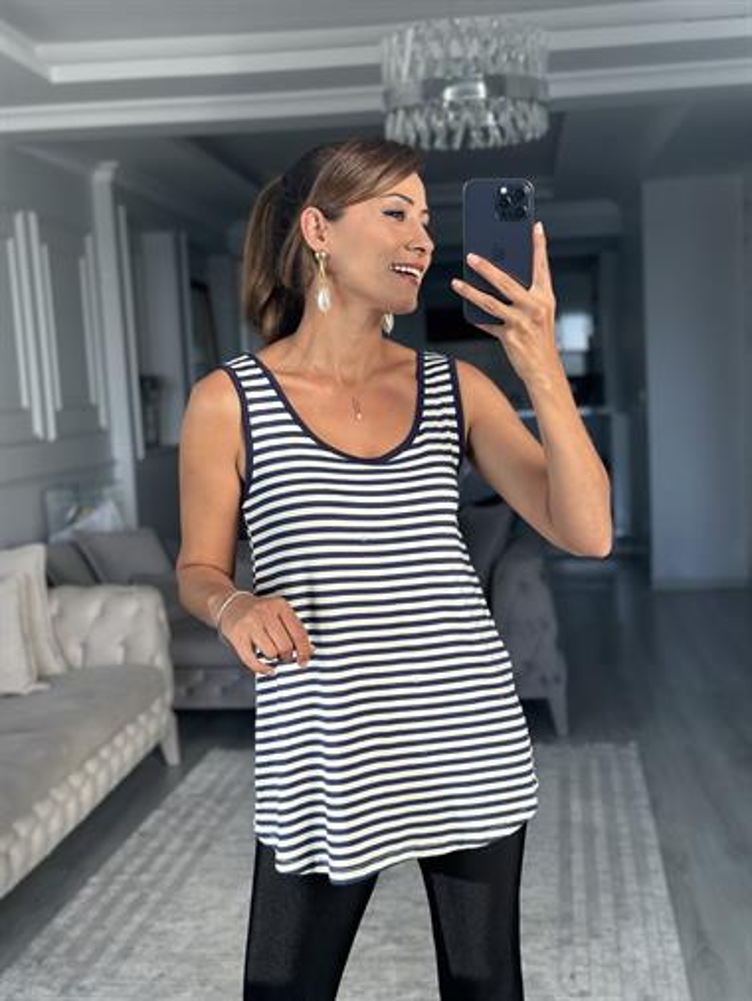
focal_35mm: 48
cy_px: 500
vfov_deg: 39.6
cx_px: 376
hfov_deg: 30.3
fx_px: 1389
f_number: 1.78
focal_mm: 6.86
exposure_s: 1/225
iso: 80
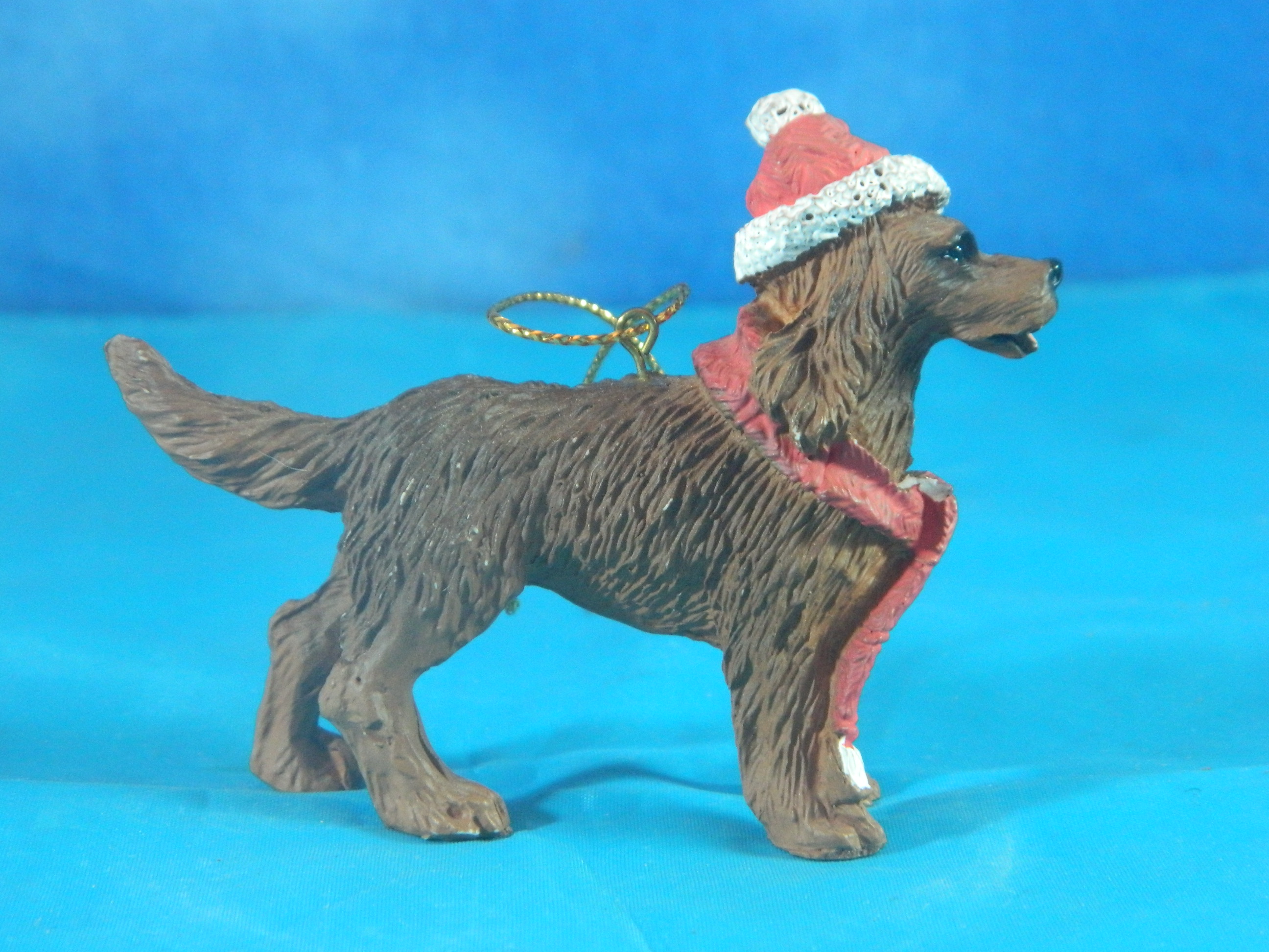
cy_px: 476
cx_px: 634
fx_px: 3776
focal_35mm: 103
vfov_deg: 14.4
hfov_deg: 19.1
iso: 400
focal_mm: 18.6
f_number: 4.5
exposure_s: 1/15
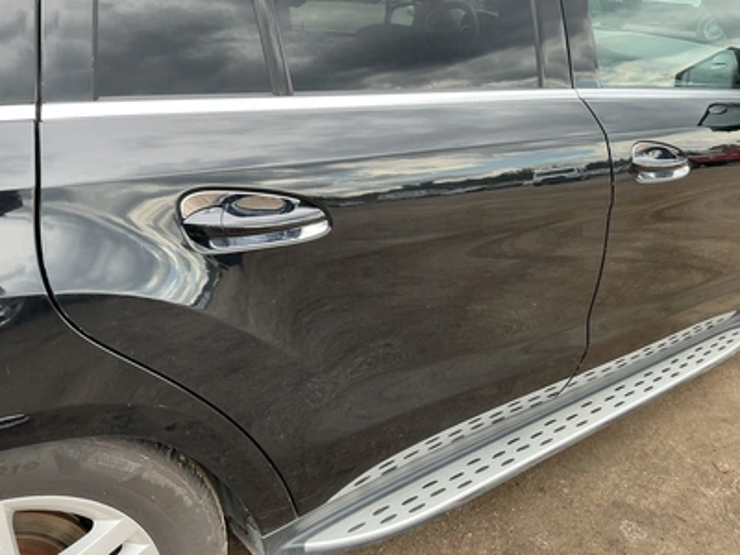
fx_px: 599
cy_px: 278
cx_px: 370
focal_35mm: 28
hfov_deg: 63.4
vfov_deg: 49.7
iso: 16
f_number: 1.8
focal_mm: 3
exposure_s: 1/122
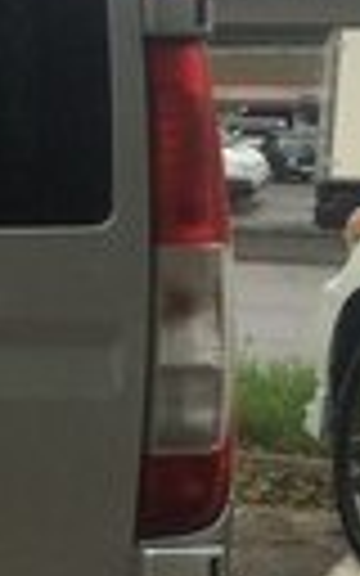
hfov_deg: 9.9
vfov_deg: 17.5
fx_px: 1868
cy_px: 400
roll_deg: -0.4
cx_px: -464
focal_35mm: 119
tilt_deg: -9.6
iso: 32
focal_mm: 4.15
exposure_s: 1/321
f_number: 2.2
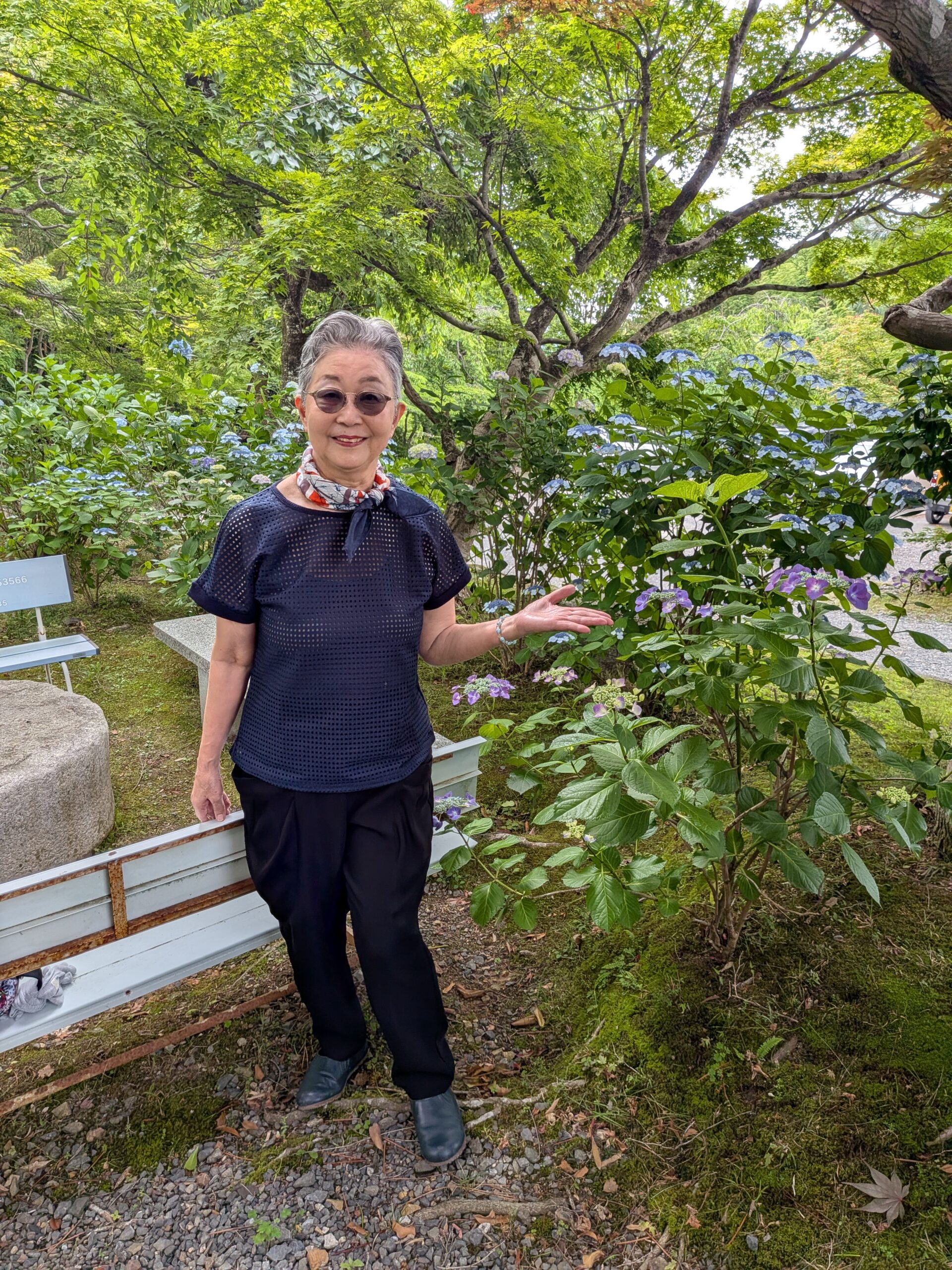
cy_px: 635
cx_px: 476
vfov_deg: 71.6
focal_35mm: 24
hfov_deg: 56.8
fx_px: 880
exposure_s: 1/219
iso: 26
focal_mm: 4.53
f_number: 1.7
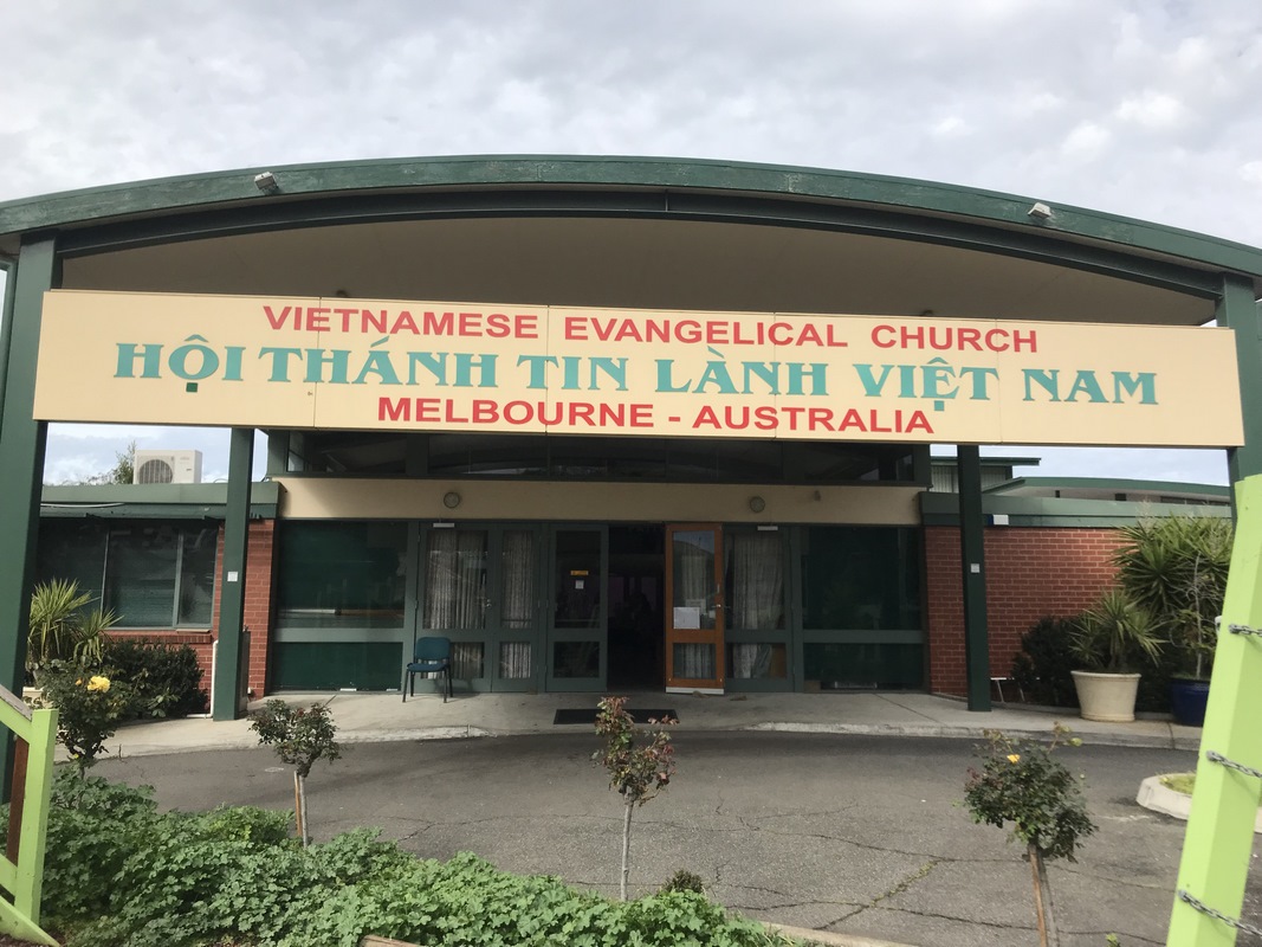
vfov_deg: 49.7
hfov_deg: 63.4
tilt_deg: +7.5
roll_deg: +0.1
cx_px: 631
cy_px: 474
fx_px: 1021
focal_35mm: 28
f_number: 1.8
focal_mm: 3.99
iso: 20
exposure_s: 1/1773
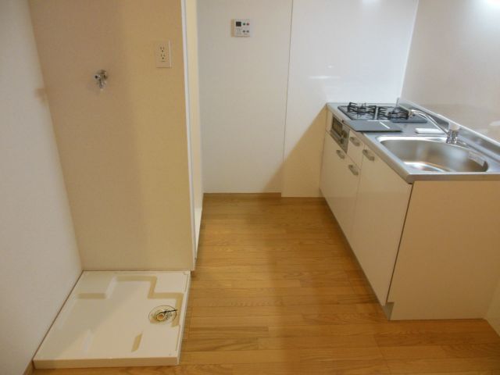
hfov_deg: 69.4
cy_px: 188
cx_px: 250
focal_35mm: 25
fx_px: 361
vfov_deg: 54.9
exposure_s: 1/40
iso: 400
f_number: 3.2
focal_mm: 4.5
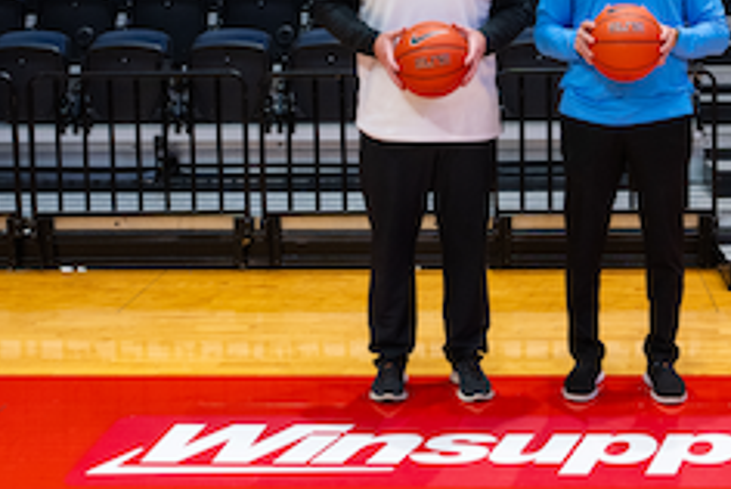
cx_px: 507
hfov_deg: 27.1
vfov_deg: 18.2
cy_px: 45
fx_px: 1504
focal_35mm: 74
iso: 2000
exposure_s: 1/250
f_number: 5
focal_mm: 32
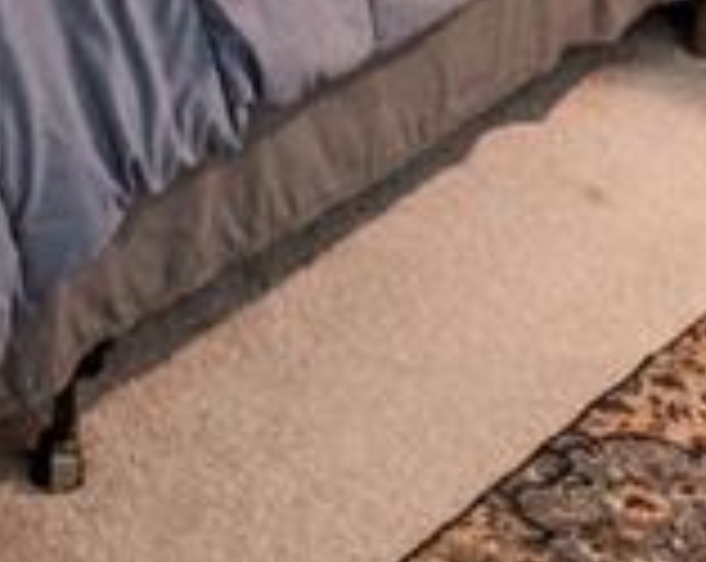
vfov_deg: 12.9
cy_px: -769
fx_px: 1919
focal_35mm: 92
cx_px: -117
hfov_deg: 19.7
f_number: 11
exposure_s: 1.6
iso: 100
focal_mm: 15
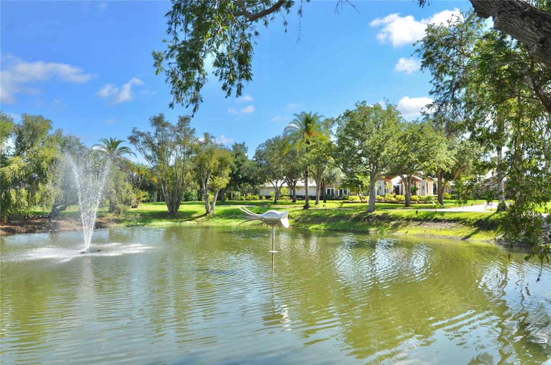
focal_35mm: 36
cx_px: 276
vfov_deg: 36.7
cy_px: 182
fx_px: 550
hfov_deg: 53.2
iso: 110
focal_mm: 24
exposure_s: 1/250
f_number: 8
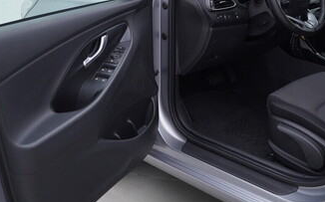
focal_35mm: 62
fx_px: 549
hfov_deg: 33.0
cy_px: 31
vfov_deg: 20.6
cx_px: 180
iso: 125
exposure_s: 1/60
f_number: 3.5
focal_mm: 24
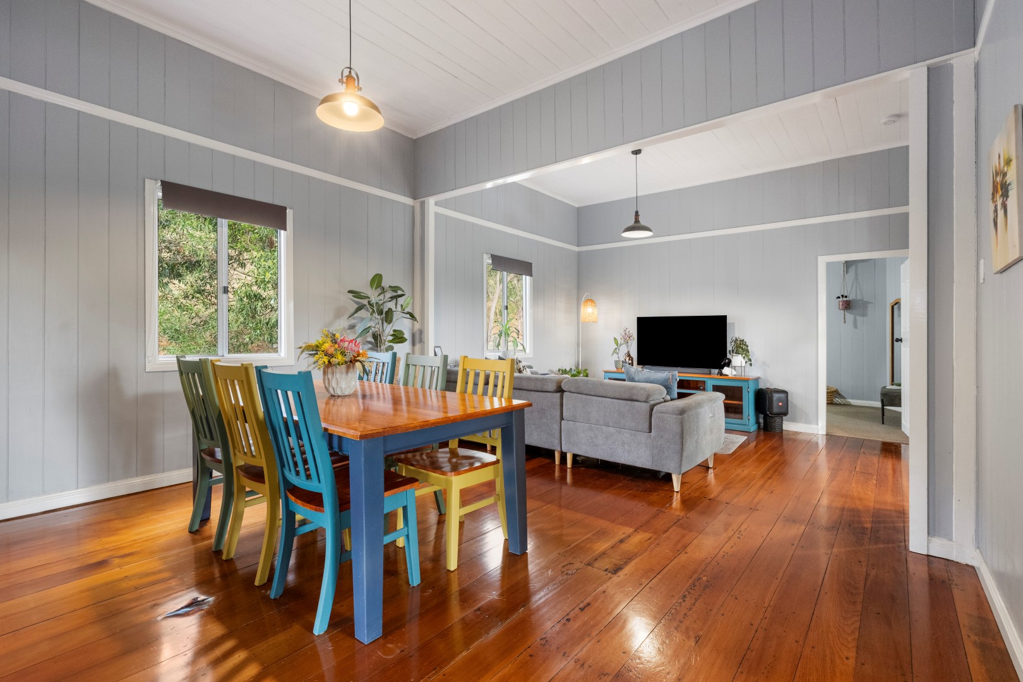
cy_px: 341
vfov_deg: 73.7
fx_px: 455
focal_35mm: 16
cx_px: 512
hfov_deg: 96.7
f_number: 7.1
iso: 4000
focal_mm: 16
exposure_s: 1/10
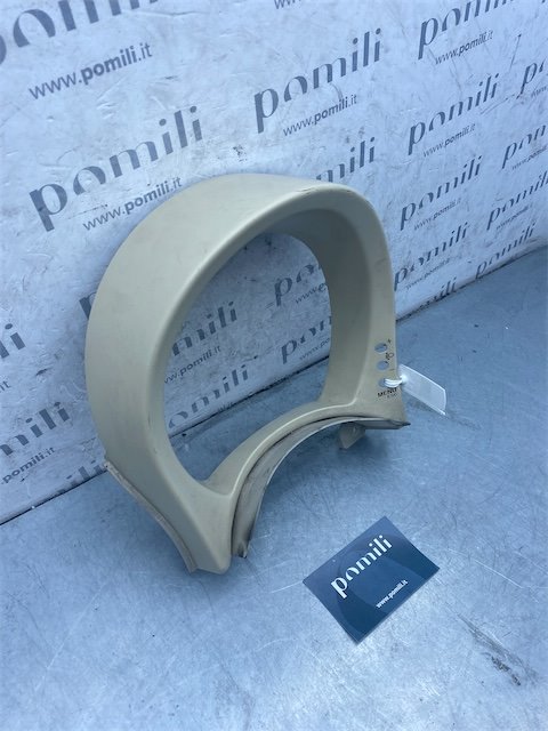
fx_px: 549
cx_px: 274
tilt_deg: -44.3
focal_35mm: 26
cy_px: 366
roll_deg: -5.5
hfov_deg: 53.1
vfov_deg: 67.3
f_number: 1.8
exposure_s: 1/905
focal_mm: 4.25
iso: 32
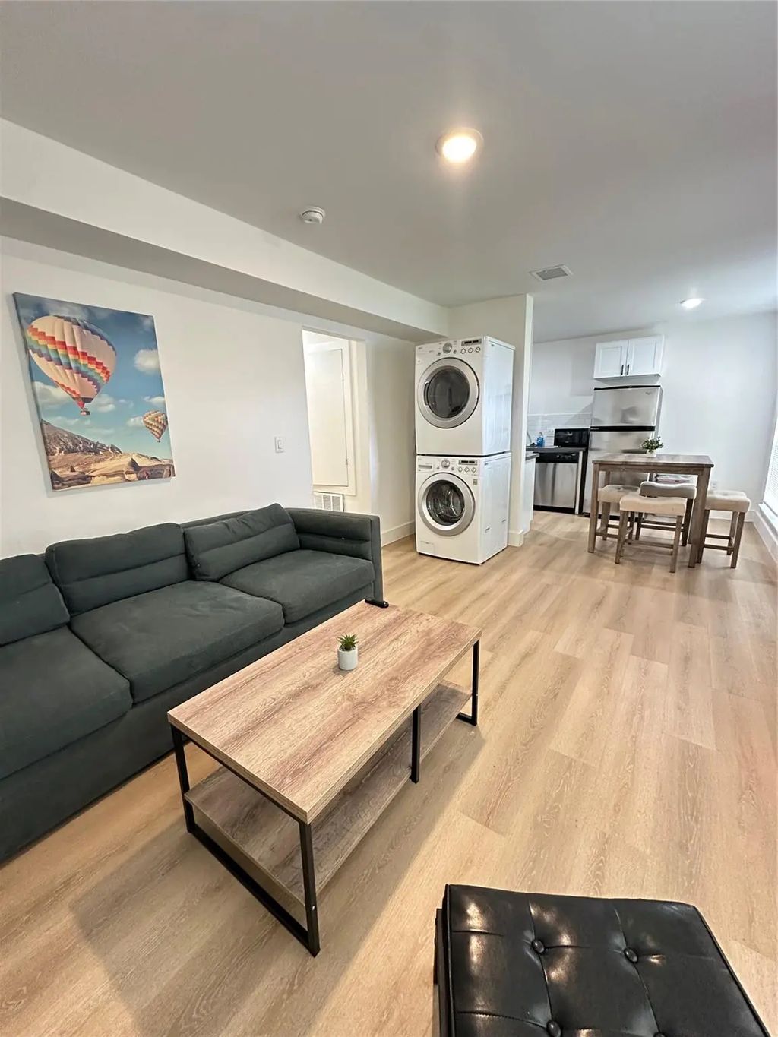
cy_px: 518
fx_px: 419
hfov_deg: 85.7
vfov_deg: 102.1
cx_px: 389
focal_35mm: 14
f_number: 2.2
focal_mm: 2.22
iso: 640
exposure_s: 1/60
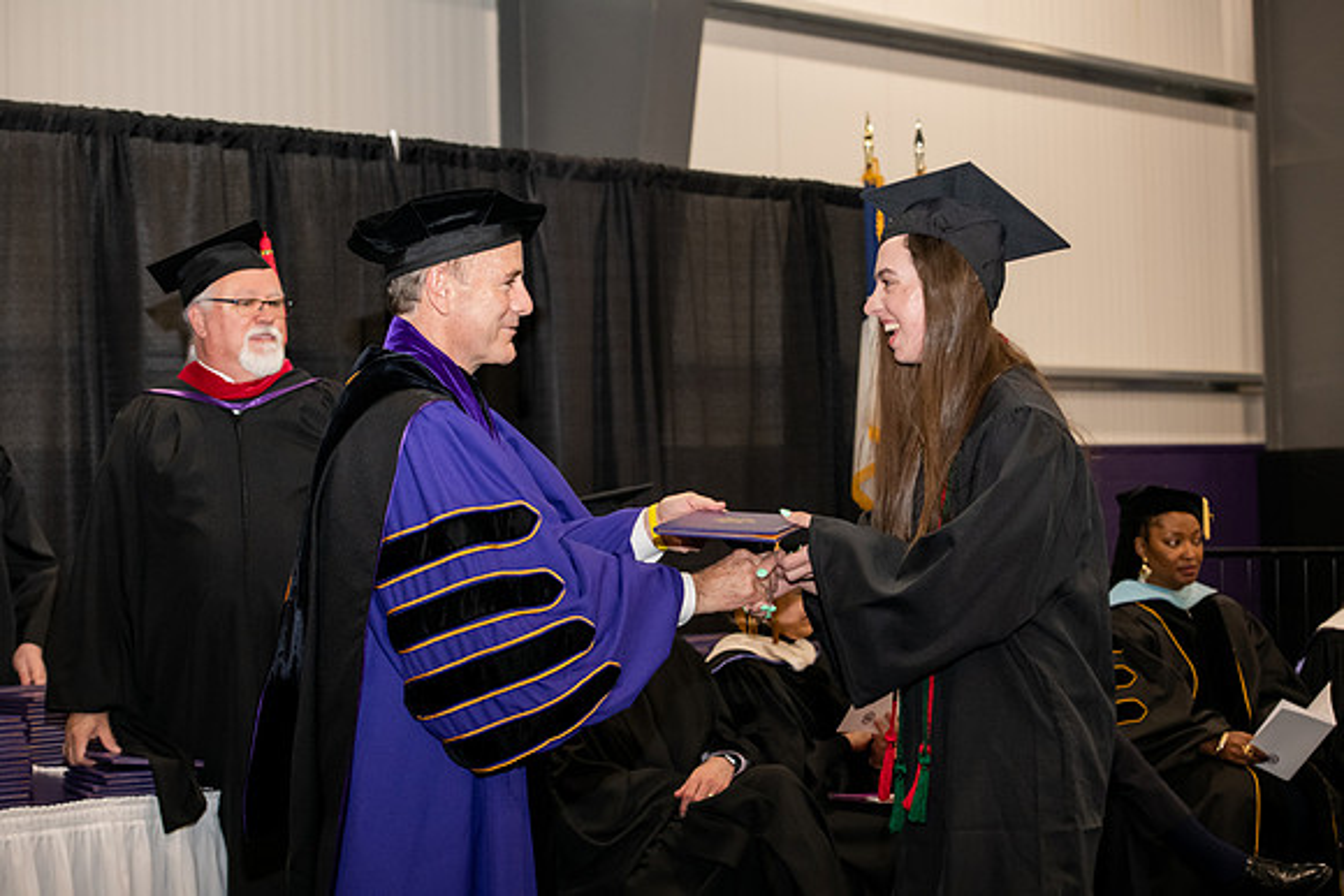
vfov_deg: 19.5
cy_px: 448
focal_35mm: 70
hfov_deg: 28.8
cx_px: 672
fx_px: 2614
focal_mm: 70
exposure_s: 1/200
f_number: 5
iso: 2000
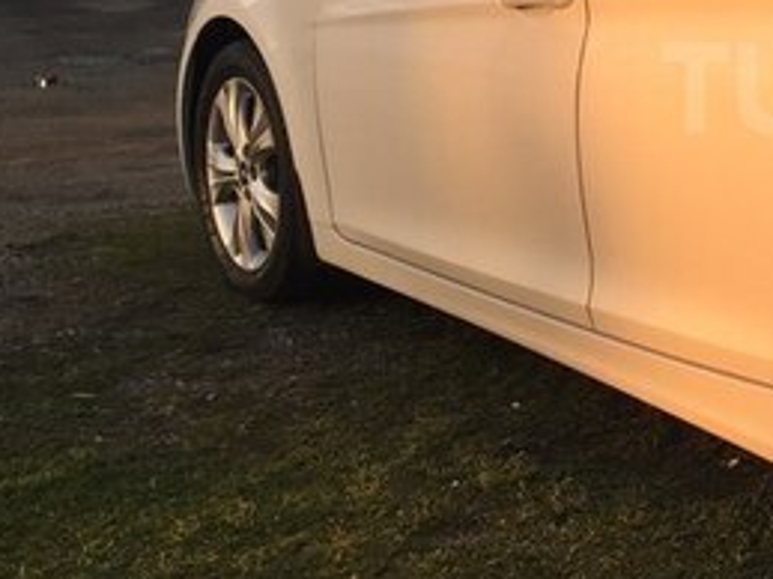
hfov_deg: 23.6
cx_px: 967
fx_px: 1652
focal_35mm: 74
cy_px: 88
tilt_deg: -8.7
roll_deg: -1.0
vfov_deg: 19.6
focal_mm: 4.15
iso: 32
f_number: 2.2
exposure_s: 1/278
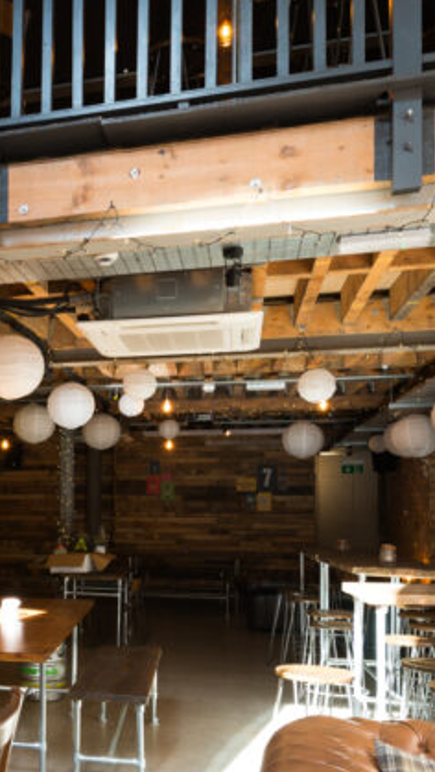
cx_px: -46
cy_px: 501
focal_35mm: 39
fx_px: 799
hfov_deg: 27.8
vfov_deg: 50.8
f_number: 9
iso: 100
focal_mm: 15
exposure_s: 1/4
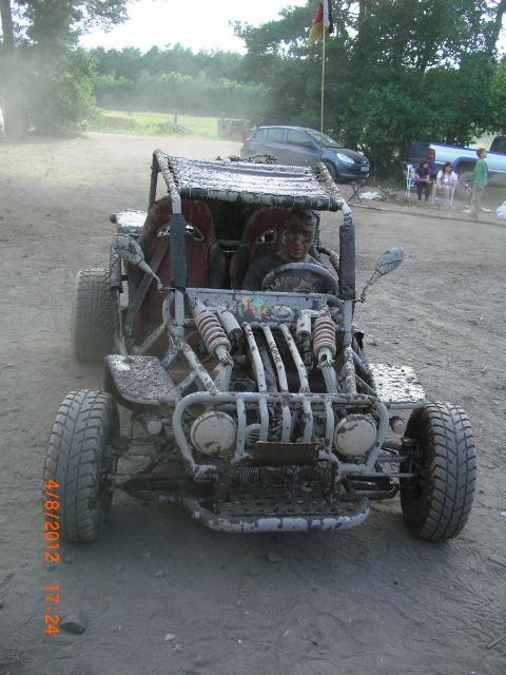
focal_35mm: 38
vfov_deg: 49.0
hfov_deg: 37.7
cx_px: 253
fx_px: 741
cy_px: 338
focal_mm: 7.9
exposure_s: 1/200
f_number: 2.8
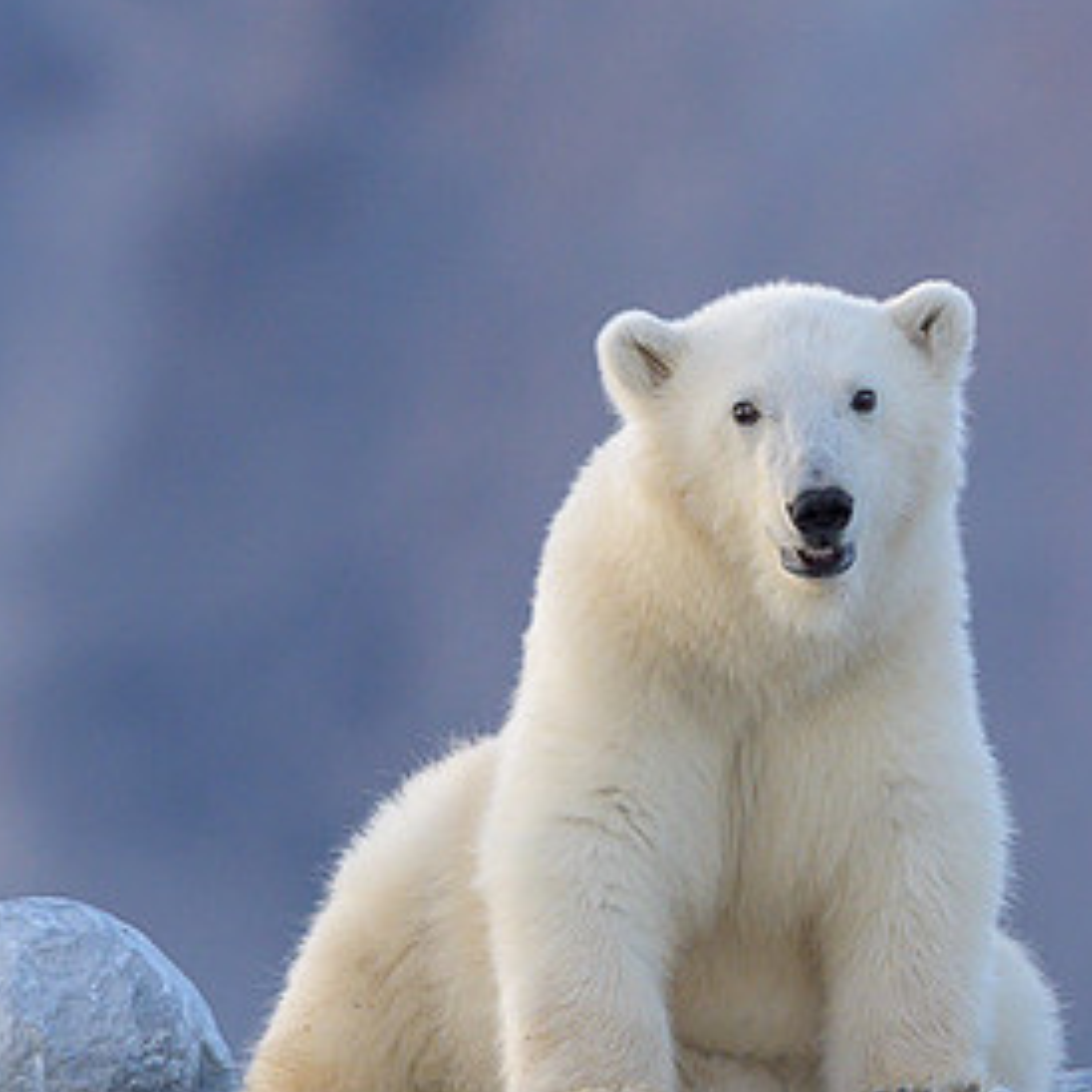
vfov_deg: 1.8
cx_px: 637
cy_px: 739
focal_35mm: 978
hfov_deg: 1.8
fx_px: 34905
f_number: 6.3
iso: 2500
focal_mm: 500
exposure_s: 1/1250
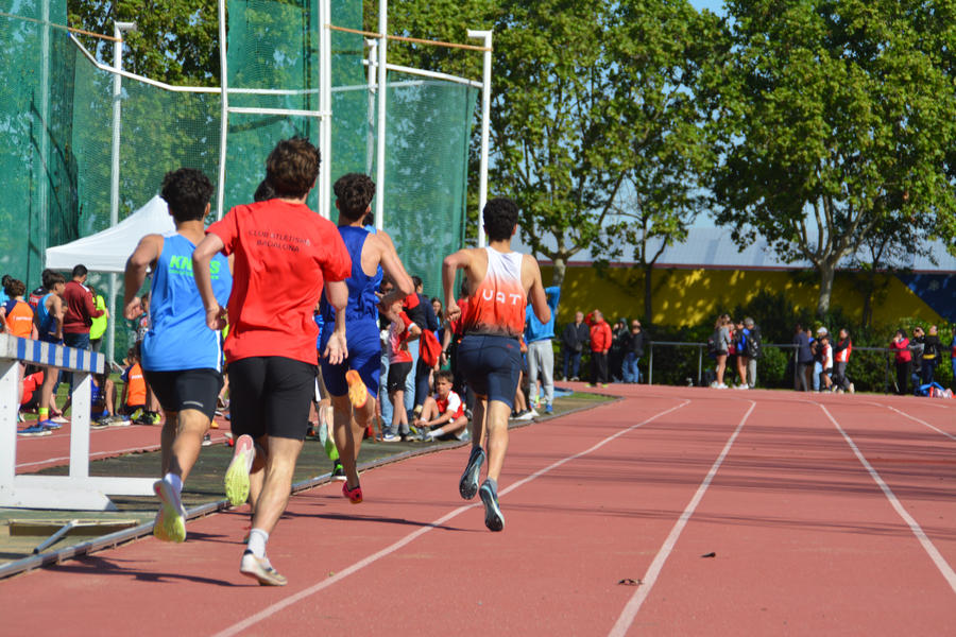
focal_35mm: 188
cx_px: 478
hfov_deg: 11.0
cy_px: 318
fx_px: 4979
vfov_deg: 7.3
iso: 200
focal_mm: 125
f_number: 8
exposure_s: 1/1000
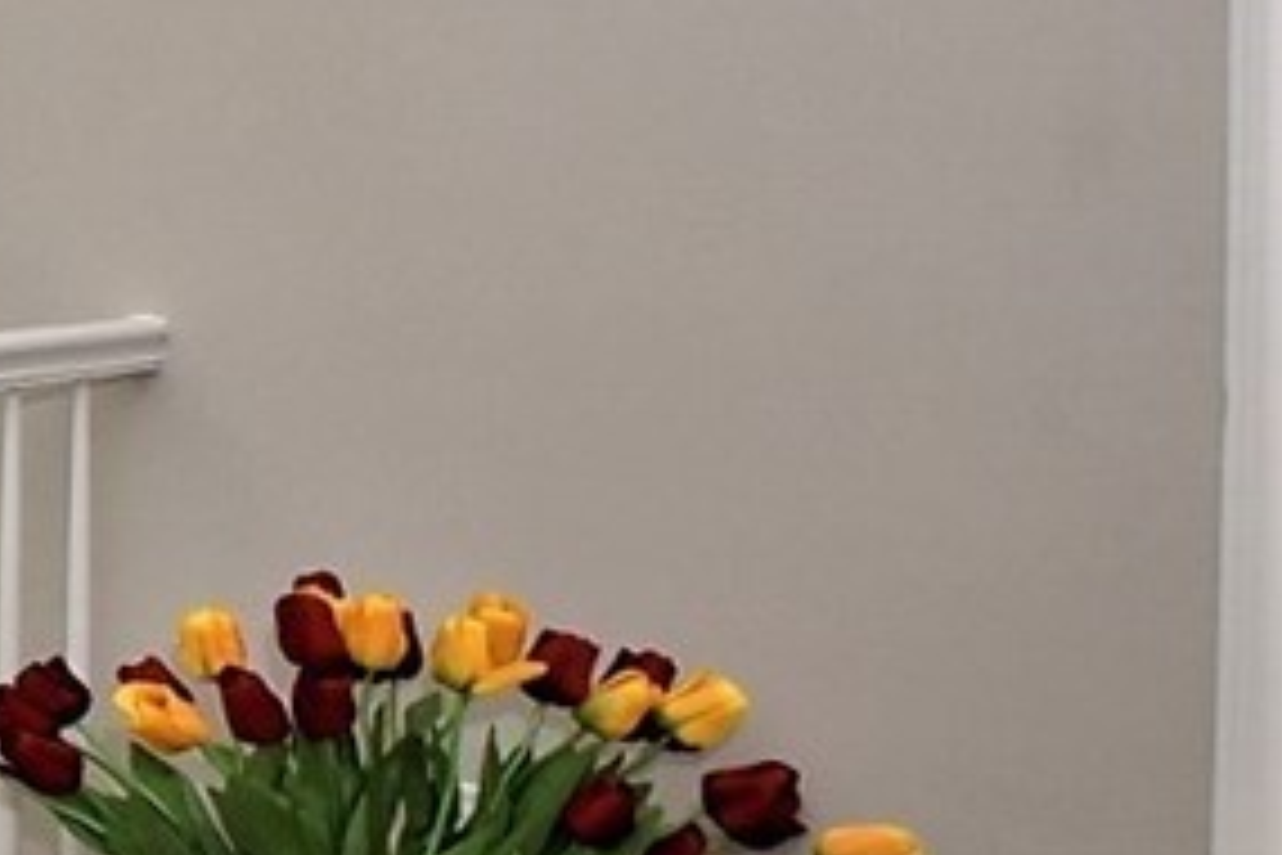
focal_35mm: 63
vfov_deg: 21.1
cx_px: -1152
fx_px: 2240
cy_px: 61
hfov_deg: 20.2
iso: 800
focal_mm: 11
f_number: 14
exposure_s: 1/60
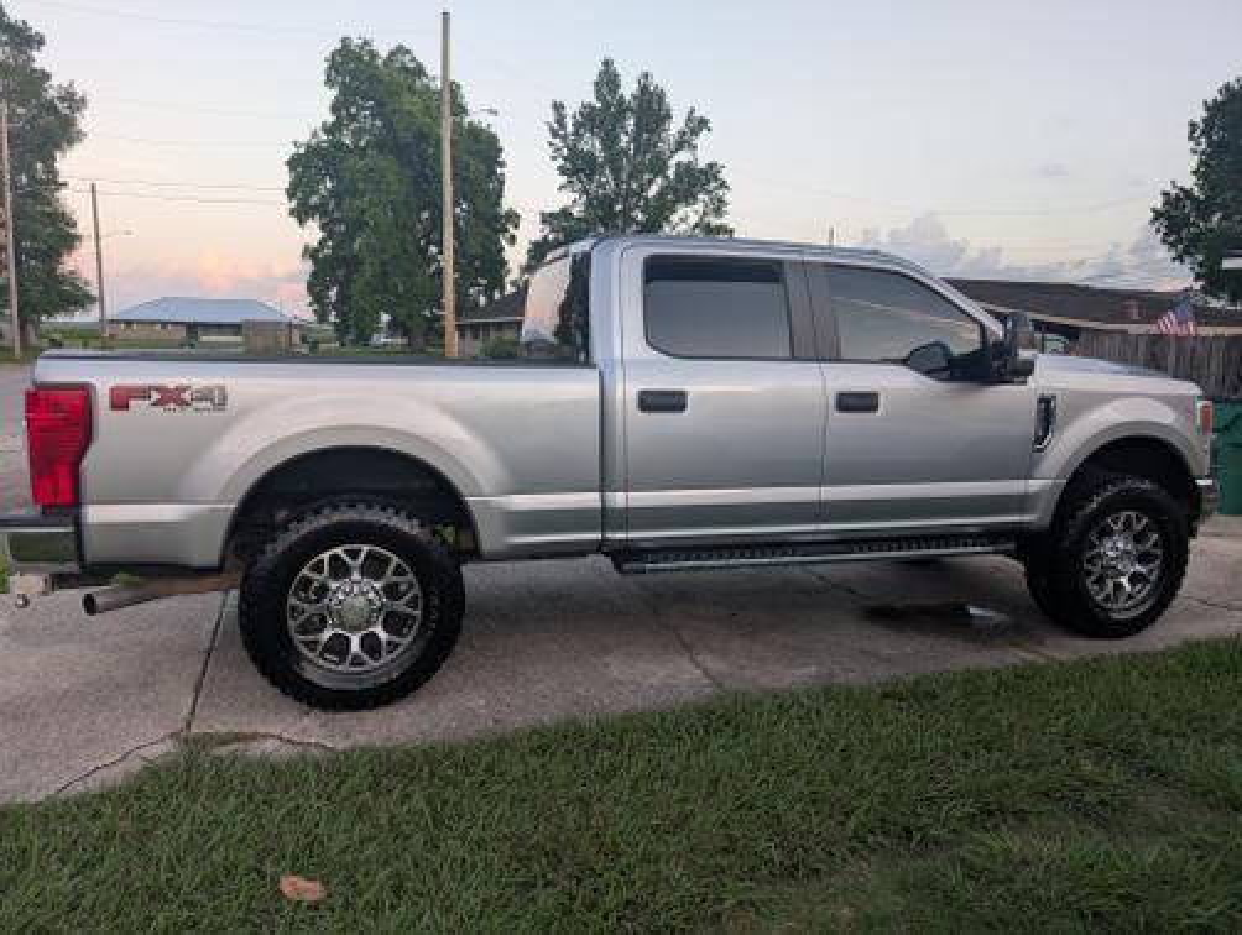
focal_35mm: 24
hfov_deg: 71.5
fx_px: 862
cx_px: 621
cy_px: 468
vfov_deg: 56.9
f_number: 1.68
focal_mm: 6.9
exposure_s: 1/63.4
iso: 22
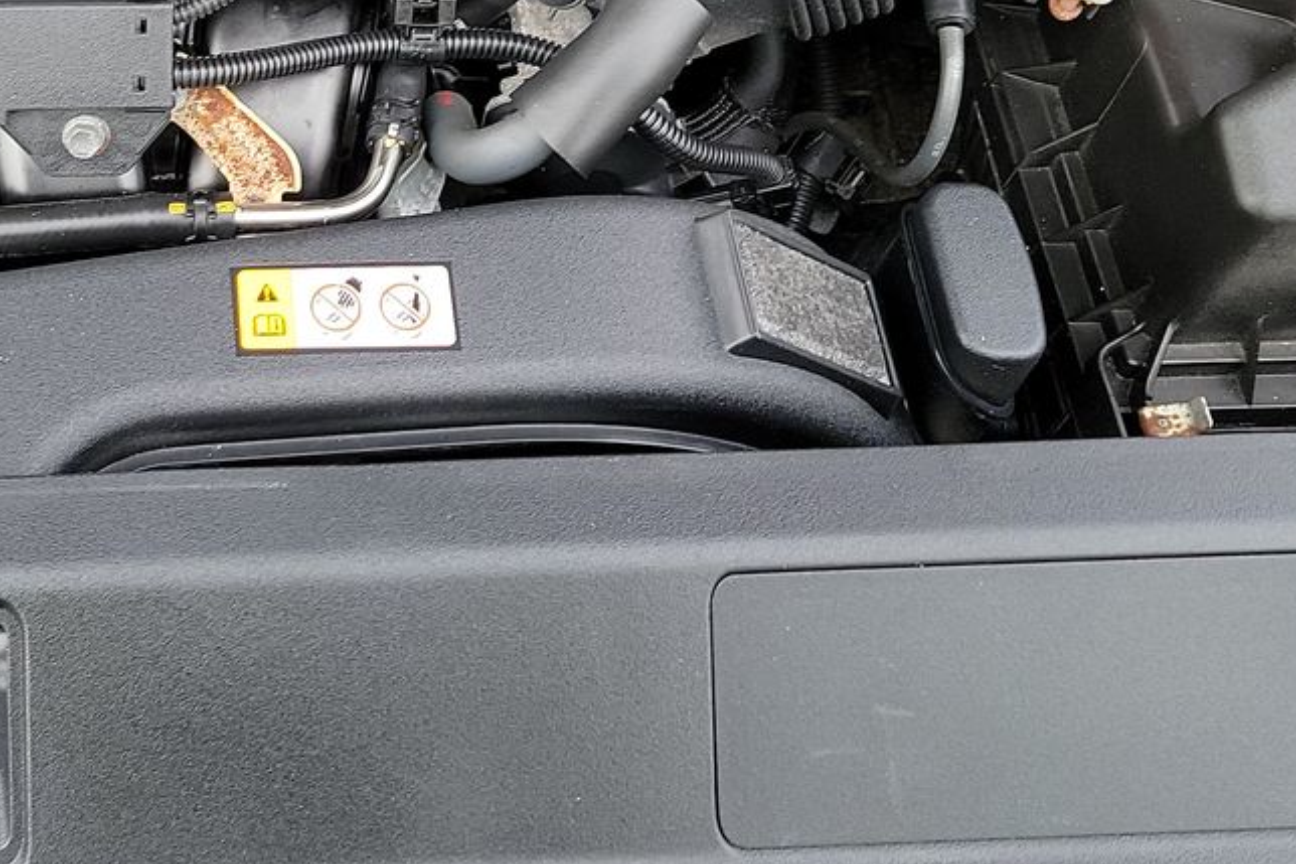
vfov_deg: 20.4
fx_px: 2231
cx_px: 193
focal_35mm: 62
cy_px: -183
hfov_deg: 31.2
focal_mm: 6.7
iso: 90
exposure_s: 1/59
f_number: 1.8
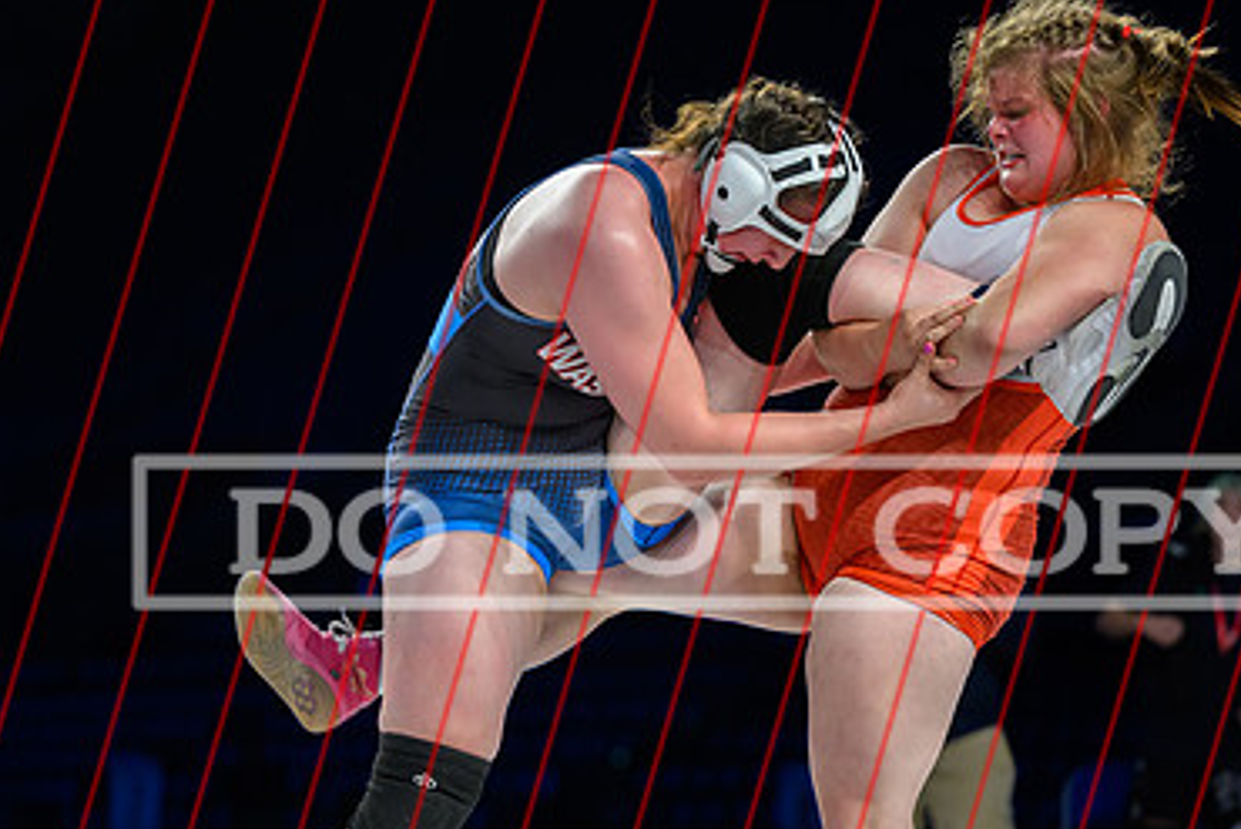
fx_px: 6035
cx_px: 647
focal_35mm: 175
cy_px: 571
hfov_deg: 11.7
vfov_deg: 7.8
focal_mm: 98
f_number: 2.8
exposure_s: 1/800
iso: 1000
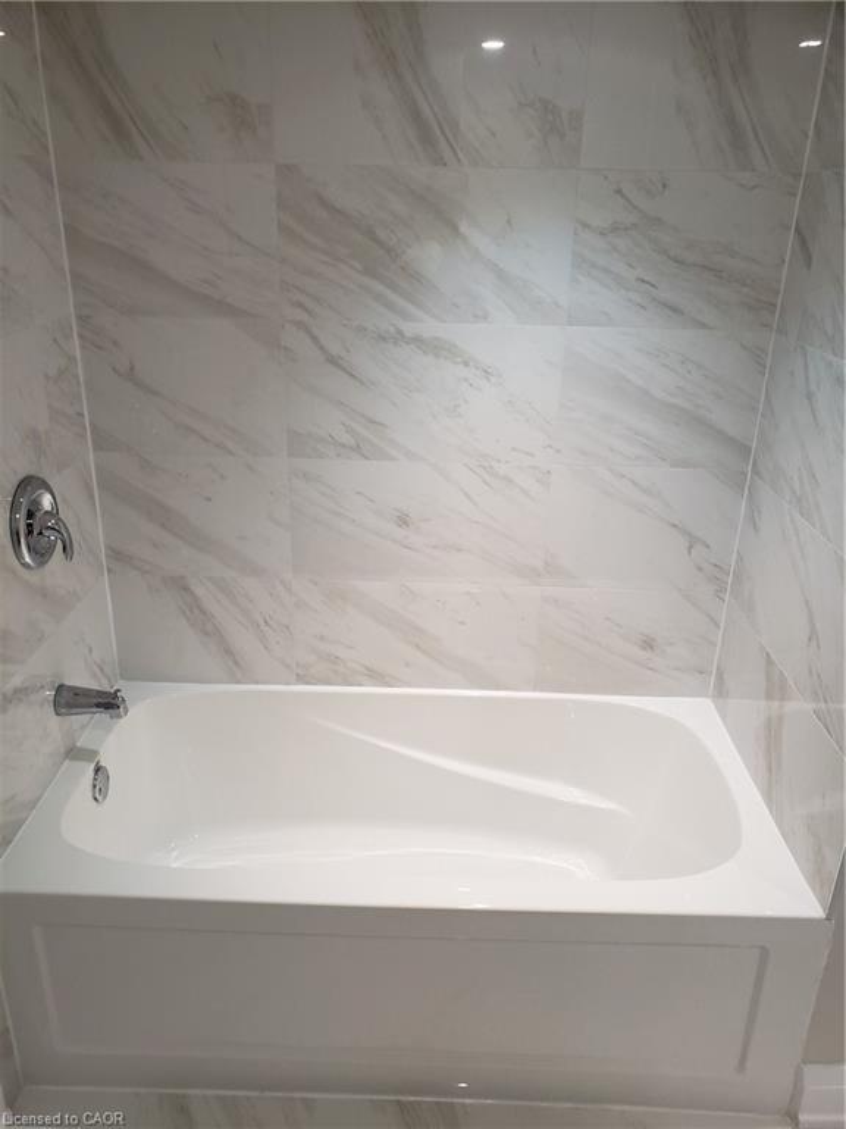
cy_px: 564
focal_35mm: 26
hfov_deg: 53.1
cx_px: 423
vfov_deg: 67.3
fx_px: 847
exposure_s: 1/60
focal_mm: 4.3
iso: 160
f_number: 2.4
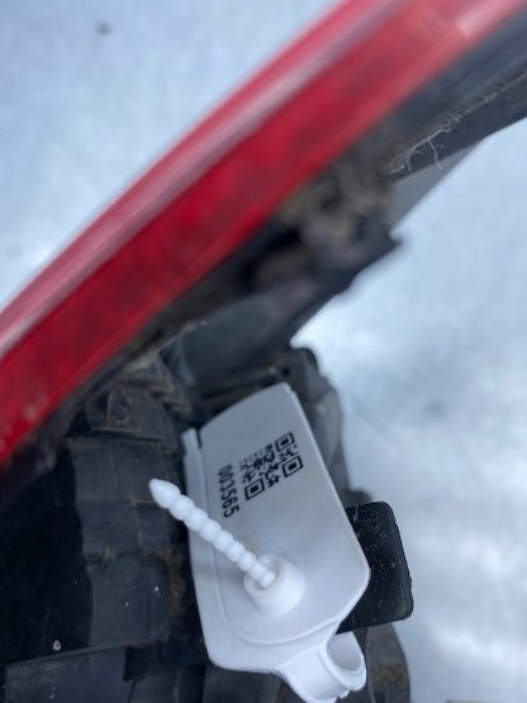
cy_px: 371
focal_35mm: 30
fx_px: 609
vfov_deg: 59.9
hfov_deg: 46.8
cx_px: 265
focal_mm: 4.25
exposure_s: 1/497
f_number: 1.8
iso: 32
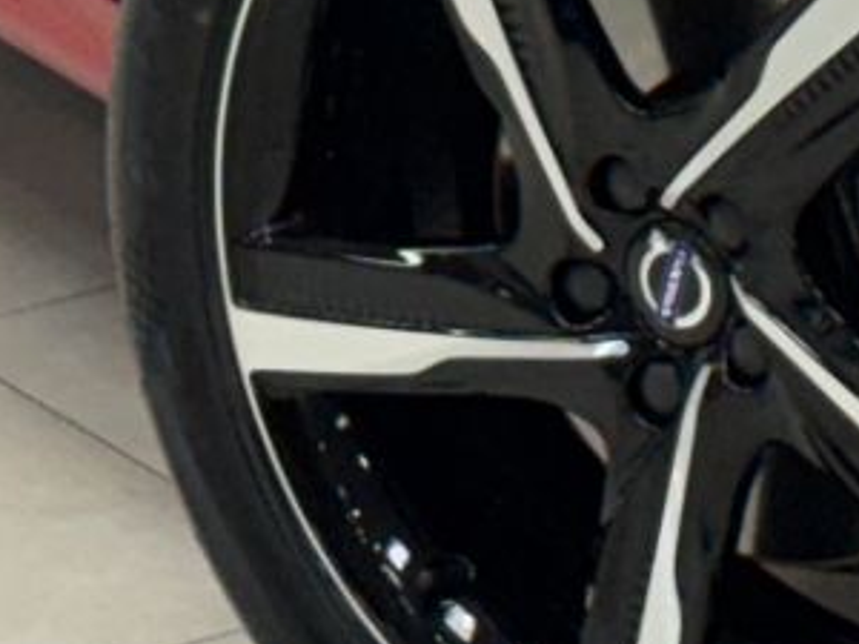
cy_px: -870
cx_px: 1349
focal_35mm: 307
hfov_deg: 6.4
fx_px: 7618
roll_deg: +3.3
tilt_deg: -10.0
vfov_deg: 4.7
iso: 125
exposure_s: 1/120
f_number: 1.78
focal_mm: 6.76
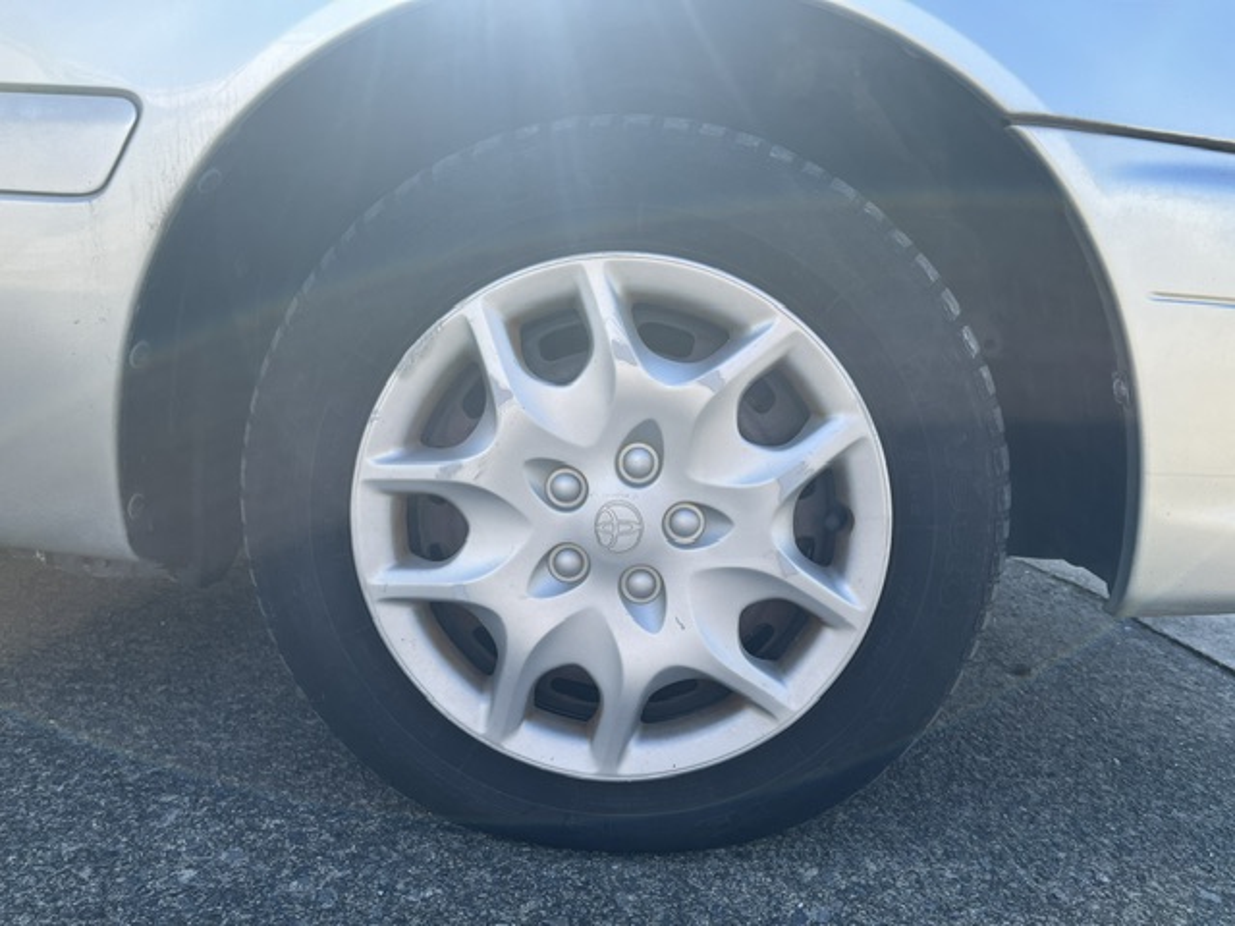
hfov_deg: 67.3
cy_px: 463
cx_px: 618
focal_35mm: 26
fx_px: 928
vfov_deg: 53.1
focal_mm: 5.1
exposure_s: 1/864
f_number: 1.6
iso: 50
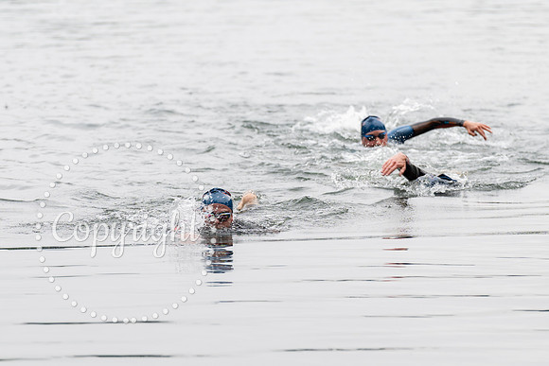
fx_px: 5052
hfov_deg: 6.2
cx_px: 226
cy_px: 260
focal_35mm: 331
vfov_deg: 4.2
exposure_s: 1/400
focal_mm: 200
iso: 320
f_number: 3.2
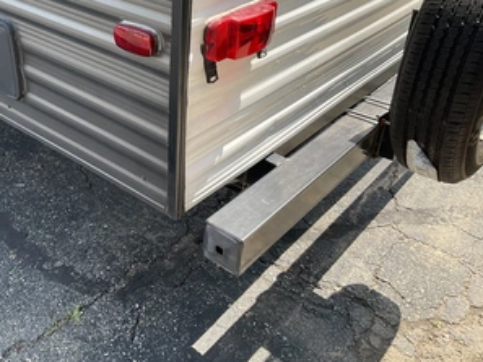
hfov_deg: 47.1
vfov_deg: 36.6
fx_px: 544
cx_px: 163
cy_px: 135
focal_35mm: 39
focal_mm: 3
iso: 25
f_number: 1.8
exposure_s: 1/409
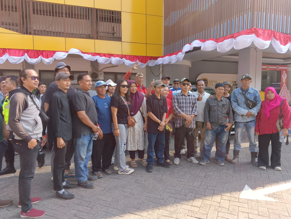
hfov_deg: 71.6
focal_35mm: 24
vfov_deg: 56.8
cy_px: 110
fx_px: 202
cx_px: 146
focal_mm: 4.09
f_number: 1.6
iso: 50
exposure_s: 1/130
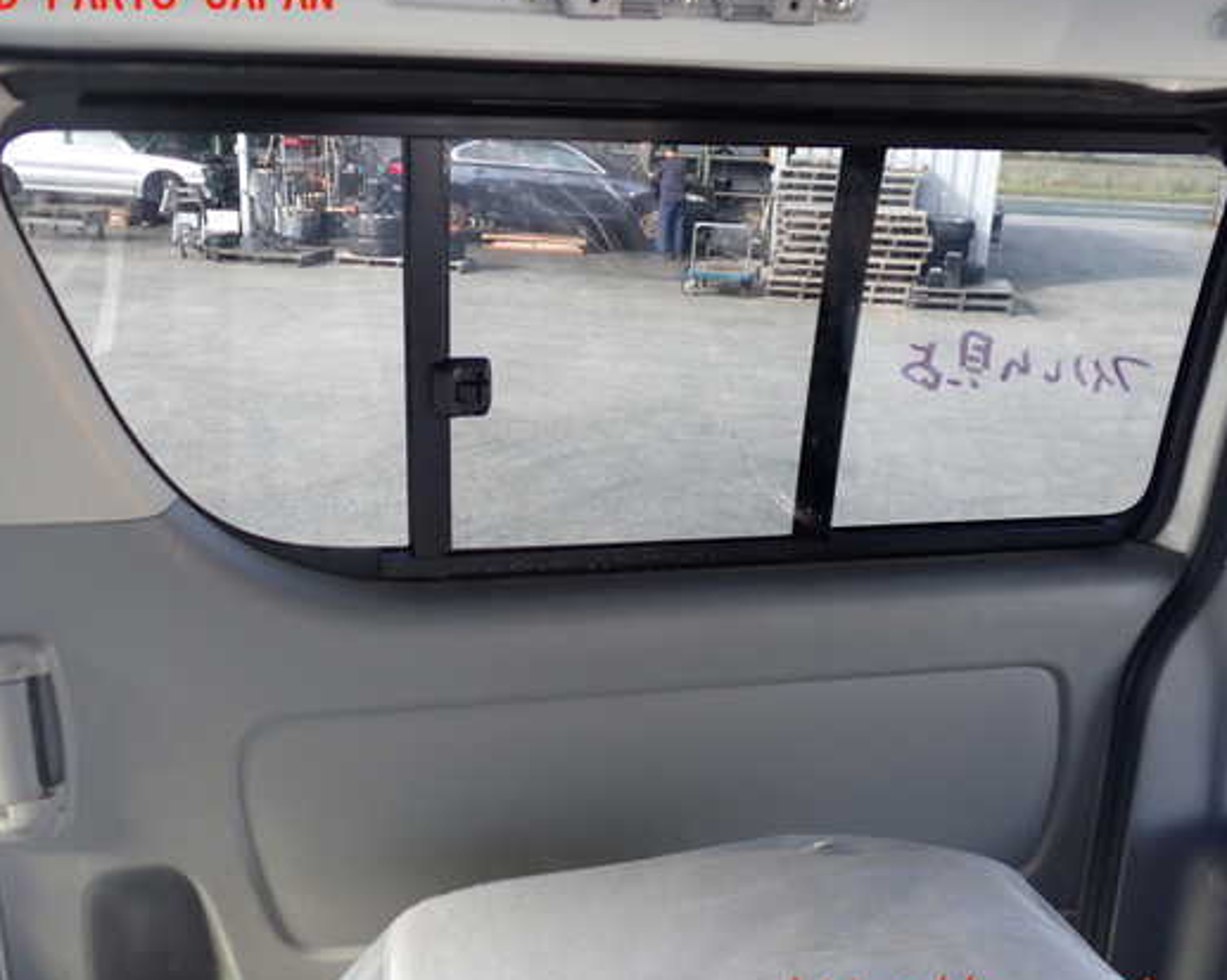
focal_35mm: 34
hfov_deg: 52.9
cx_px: 615
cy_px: 498
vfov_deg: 43.3
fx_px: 1234
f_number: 2.3
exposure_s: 1/40
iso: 200
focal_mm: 5.4
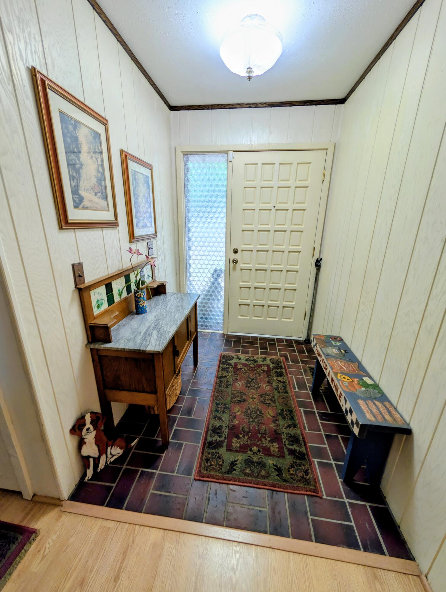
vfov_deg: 110.5
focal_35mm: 12
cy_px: 296
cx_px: 223
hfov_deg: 94.6
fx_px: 206
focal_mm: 2.02
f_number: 1.7
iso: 55
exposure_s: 1/120
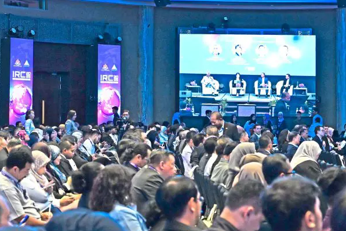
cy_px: 73
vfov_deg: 12.7
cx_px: 264
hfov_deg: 18.8
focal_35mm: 108
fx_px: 1038
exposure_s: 1/160
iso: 4500
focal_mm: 52
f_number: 4
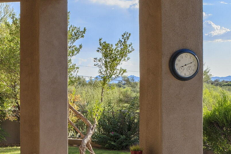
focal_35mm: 83
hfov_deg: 24.4
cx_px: 145
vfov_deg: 16.4
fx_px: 533
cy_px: 96
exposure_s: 1/160
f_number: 9
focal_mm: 24
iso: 100
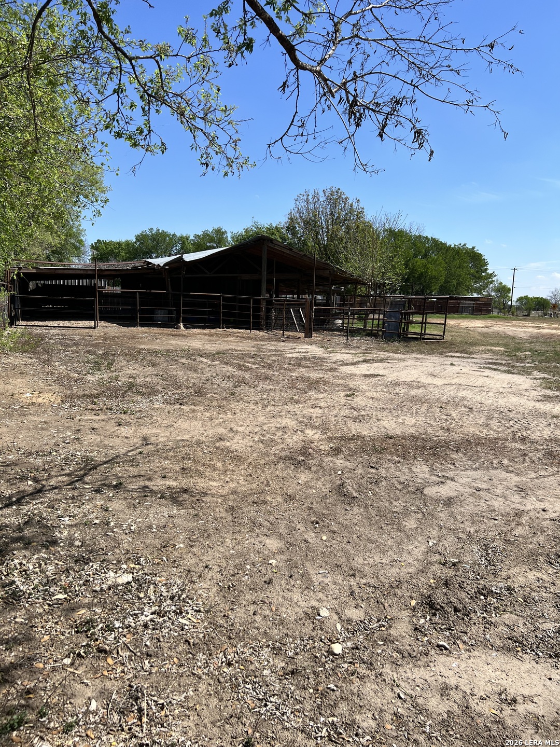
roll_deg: -1.7
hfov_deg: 53.1
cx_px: 280
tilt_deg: -7.4
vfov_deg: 67.3
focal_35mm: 26
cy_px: 374
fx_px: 561
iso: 50
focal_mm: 5.7
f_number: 1.5
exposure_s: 1/4274
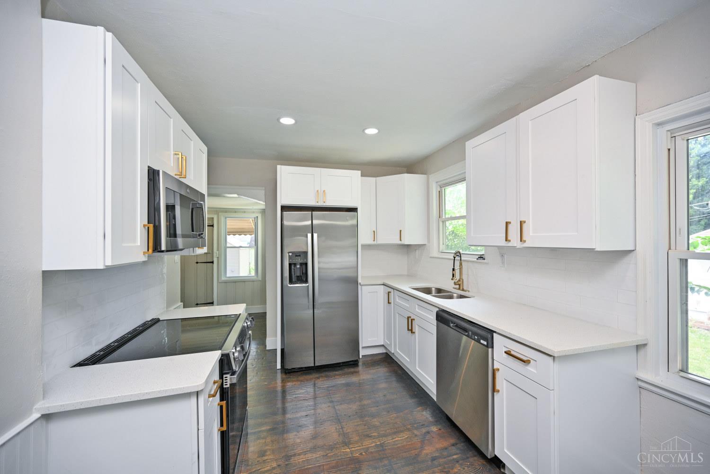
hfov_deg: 104.3
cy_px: 237
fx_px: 276
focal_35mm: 14
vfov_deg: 81.2
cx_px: 355
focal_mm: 14
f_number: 4.5
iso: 200
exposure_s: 1/80
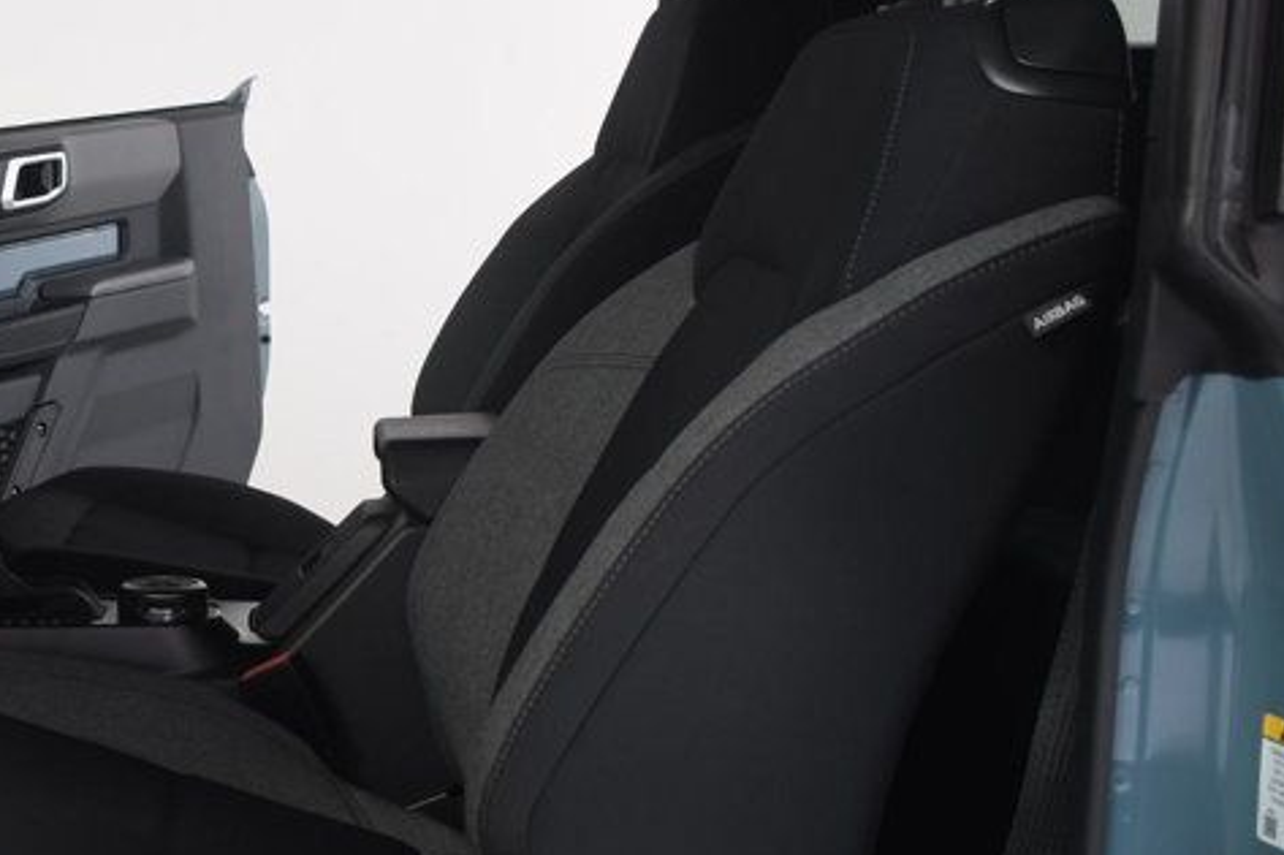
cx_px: 11
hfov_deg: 29.1
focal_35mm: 65
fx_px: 2317
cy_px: 470
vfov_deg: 20.9
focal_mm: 20
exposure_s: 1/160
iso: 100
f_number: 6.3
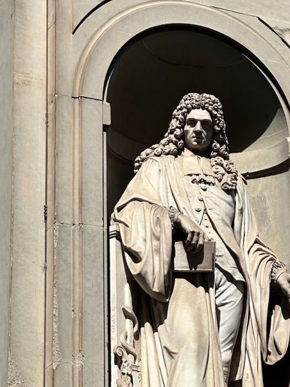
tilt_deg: +22.0
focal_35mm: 115
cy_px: 264
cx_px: 202
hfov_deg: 12.9
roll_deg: +1.6
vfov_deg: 17.1
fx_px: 1285
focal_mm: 9
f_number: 2.8
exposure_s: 1/649
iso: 32
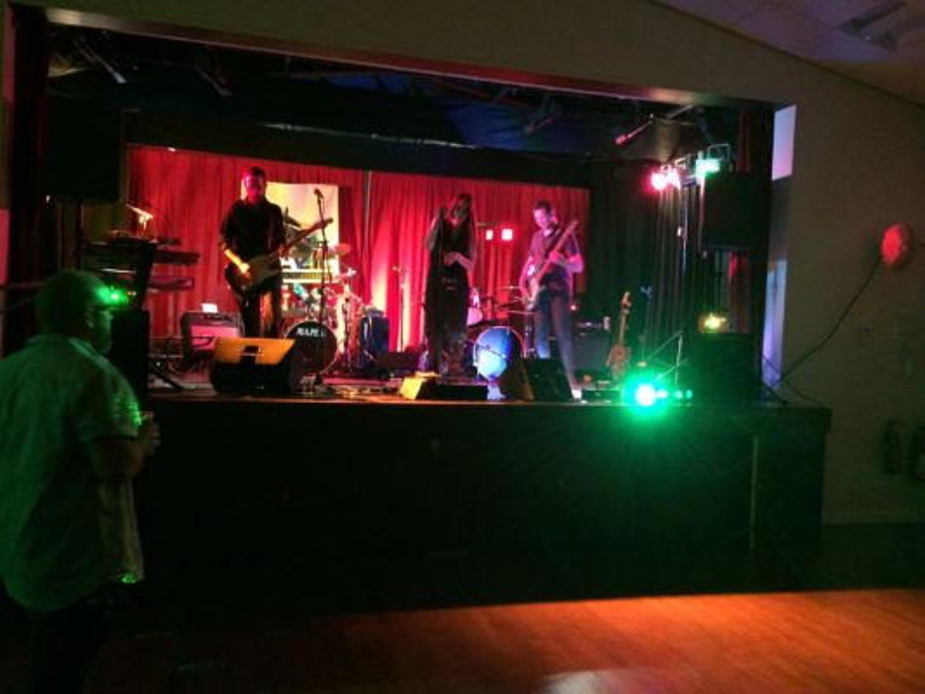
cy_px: 347
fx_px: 802
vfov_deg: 46.8
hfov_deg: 60.0
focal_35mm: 30
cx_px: 462
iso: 800
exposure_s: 1/15
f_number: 2.2
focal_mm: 4.12
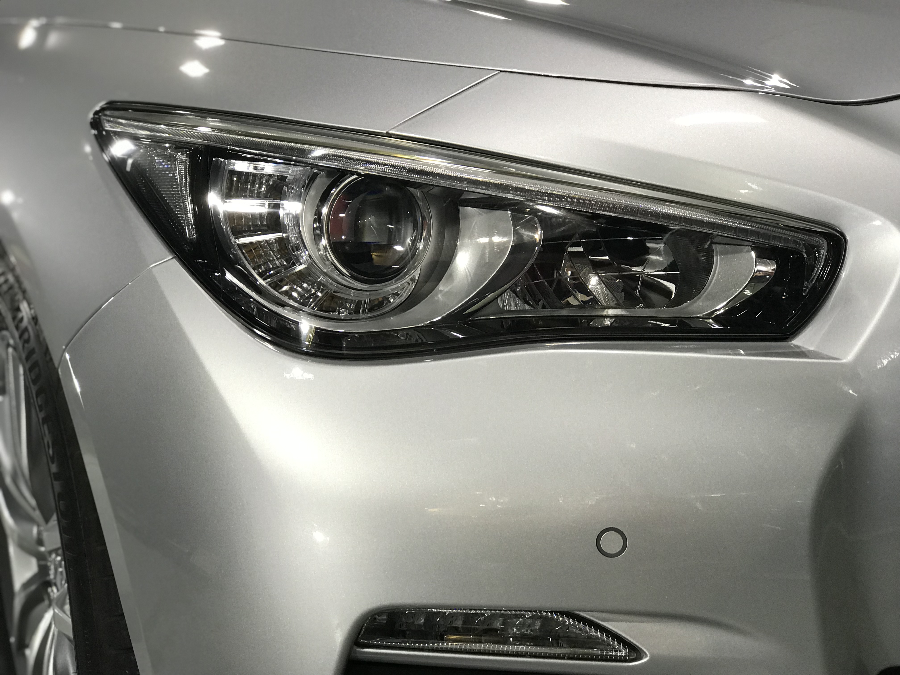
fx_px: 1482
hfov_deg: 33.8
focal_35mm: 57
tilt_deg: -6.9
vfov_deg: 25.7
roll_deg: +5.3
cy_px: 338
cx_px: 450
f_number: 2.8
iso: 64
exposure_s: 1/60
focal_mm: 6.6
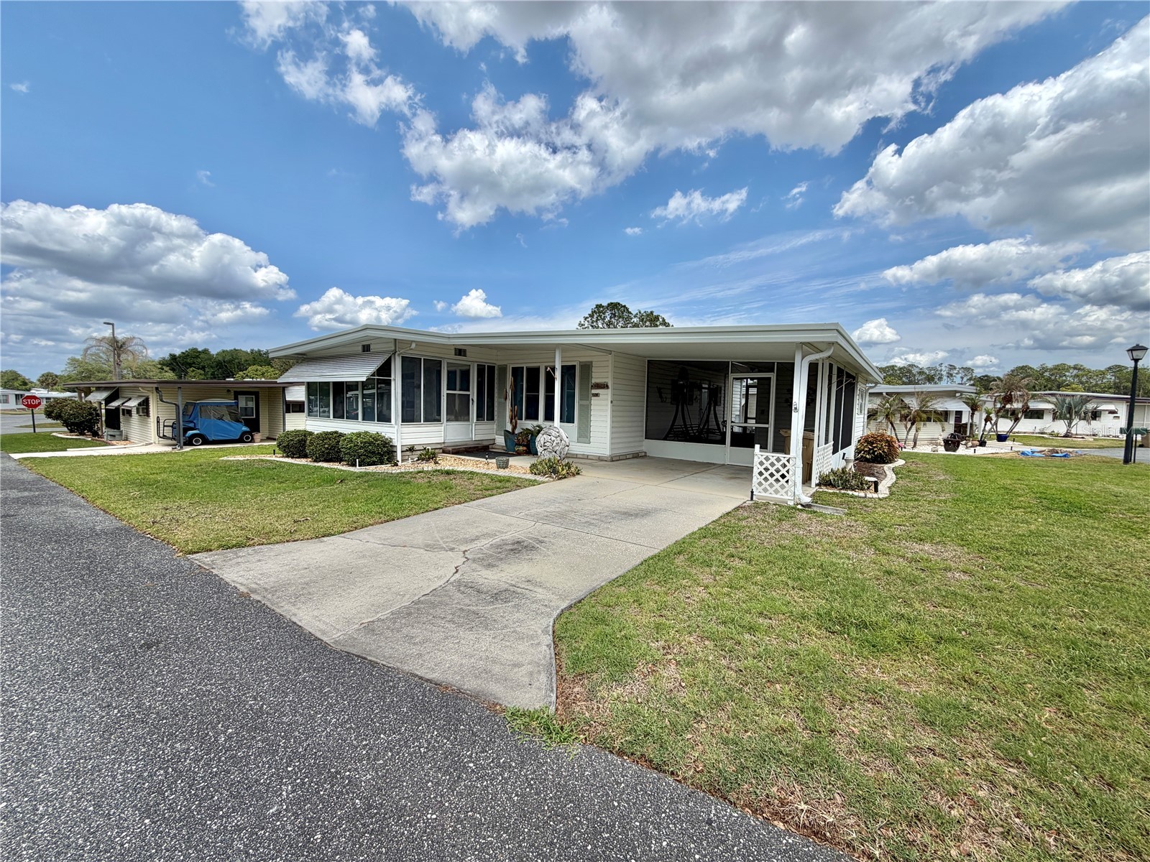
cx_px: 575
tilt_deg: -4.2
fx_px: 465
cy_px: 431
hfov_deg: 102.1
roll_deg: -0.7
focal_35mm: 14
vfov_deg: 85.7
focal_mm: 2.22
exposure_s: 1/942
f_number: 2.2
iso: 20
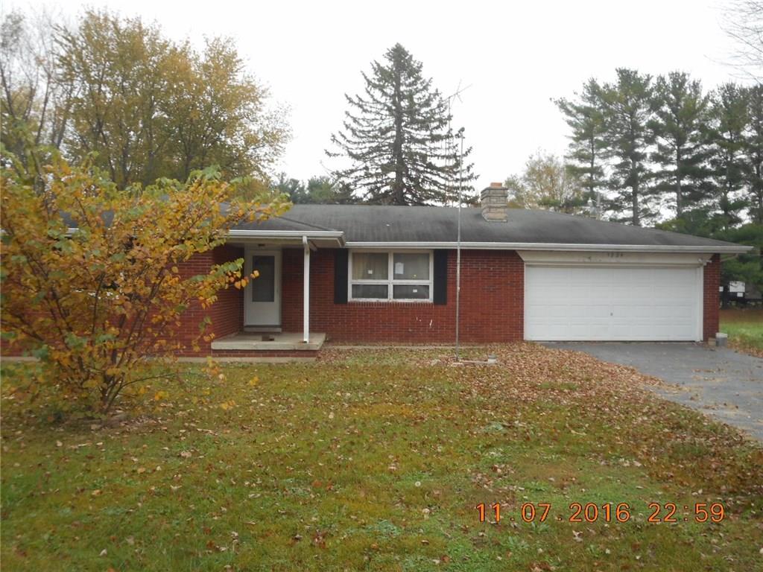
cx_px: 382
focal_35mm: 39
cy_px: 286
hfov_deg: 47.9
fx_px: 860
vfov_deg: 36.8
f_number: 4.5
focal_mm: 6.9
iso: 80
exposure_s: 1/40
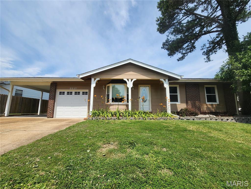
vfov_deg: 89.9
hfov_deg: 106.2
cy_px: 94
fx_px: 94
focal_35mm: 13
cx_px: 126
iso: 50
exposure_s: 1/2099
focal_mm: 2.2
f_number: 2.2
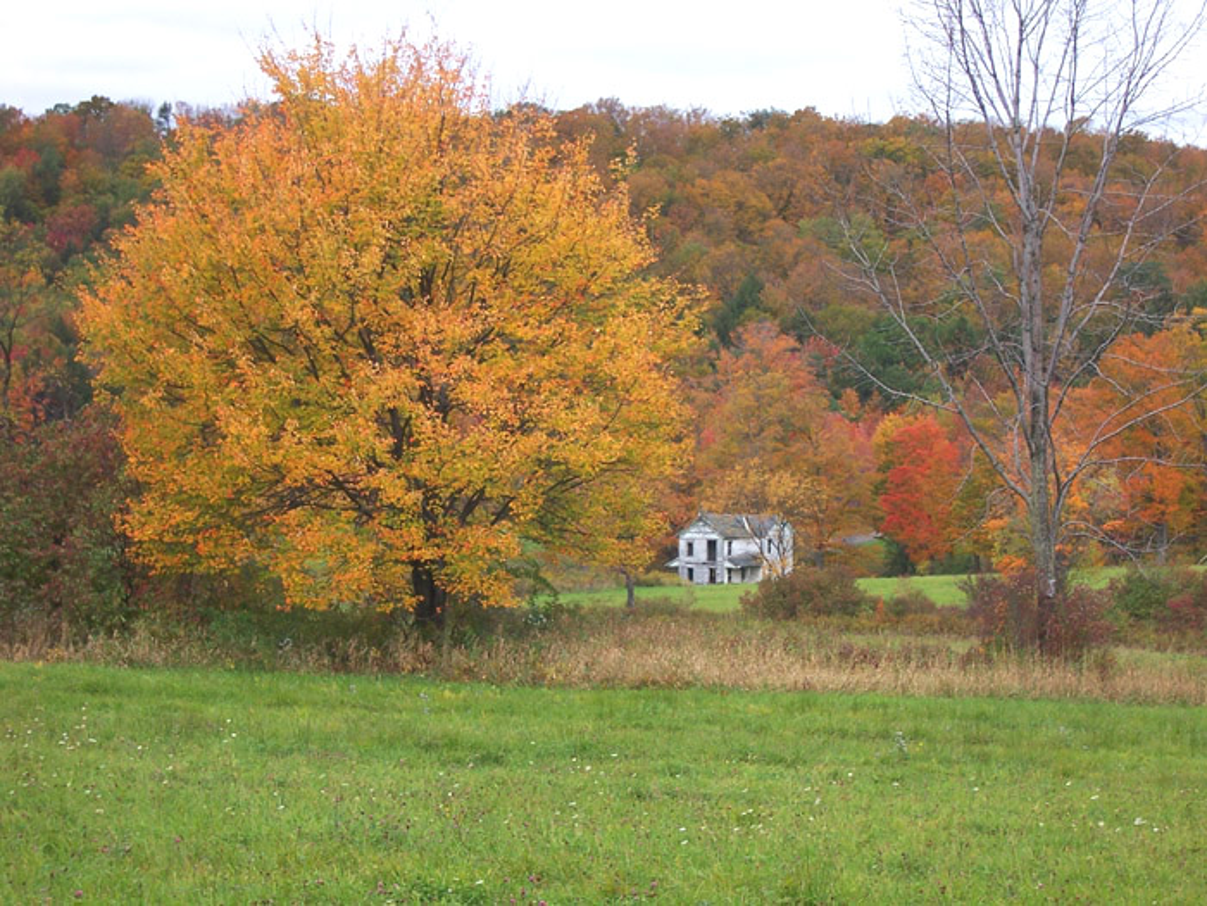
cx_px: 604
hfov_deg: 18.2
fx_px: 3766
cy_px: 453
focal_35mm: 108
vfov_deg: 13.7
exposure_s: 1/125
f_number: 5.6
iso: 80
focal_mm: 18
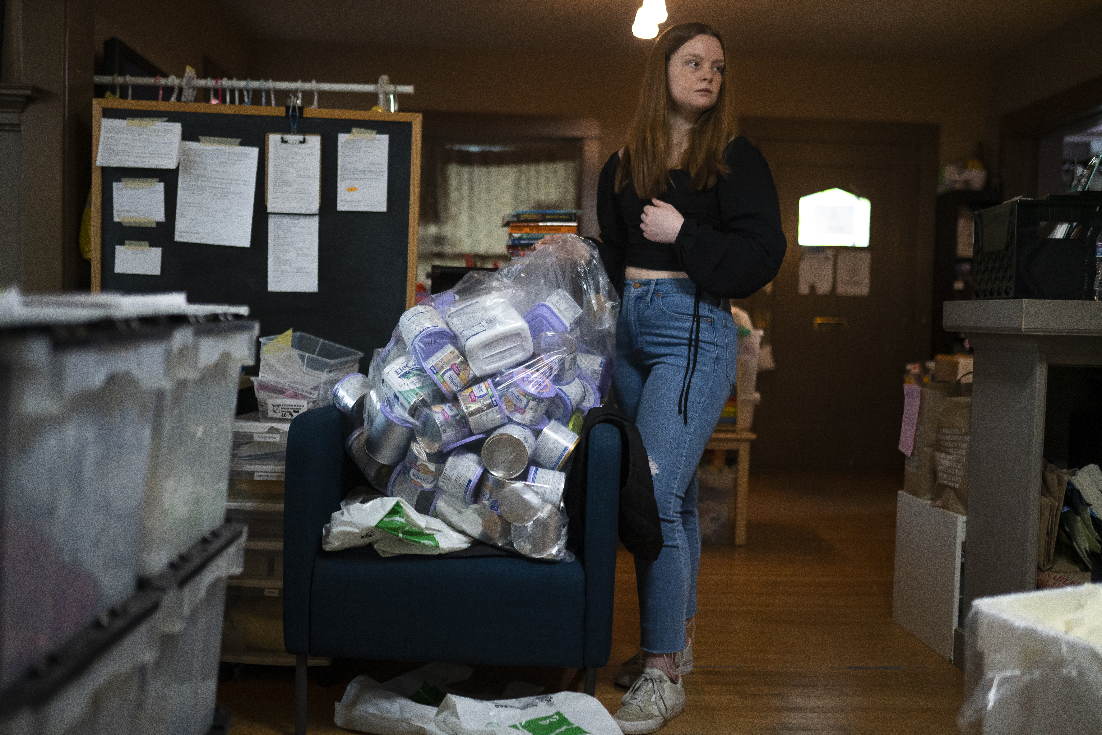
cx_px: 551
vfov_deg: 37.9
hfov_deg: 54.4
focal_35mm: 35
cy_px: 368
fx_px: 1071
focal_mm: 35
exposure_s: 1/1000
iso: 4000
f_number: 1.4
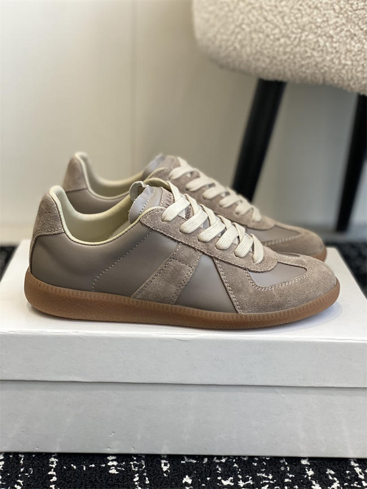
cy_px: 244
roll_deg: -2.5
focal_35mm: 52
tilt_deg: -19.1
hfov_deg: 28.0
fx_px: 735
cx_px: 184
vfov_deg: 36.8
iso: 64
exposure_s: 1/122
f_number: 2
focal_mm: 6
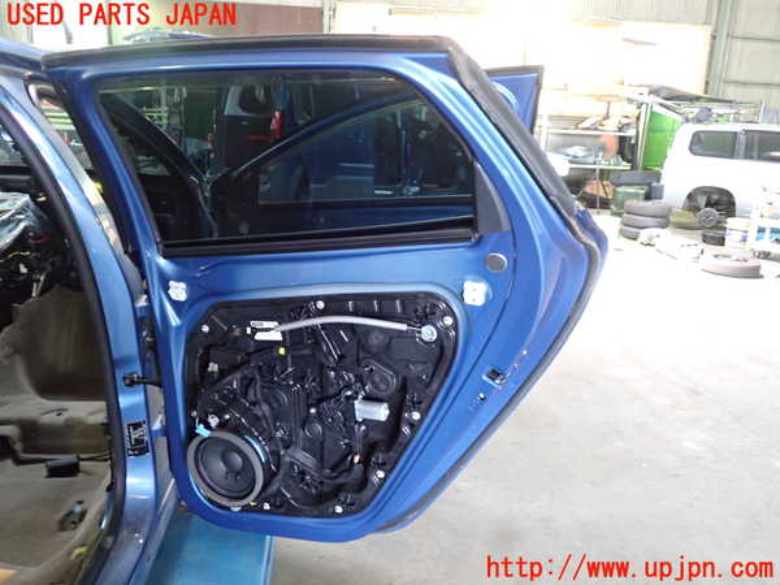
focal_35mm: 30
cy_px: 292
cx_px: 390
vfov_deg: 46.8
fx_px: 676
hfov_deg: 60.0
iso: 500
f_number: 2.3
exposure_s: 1/30
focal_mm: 5.4
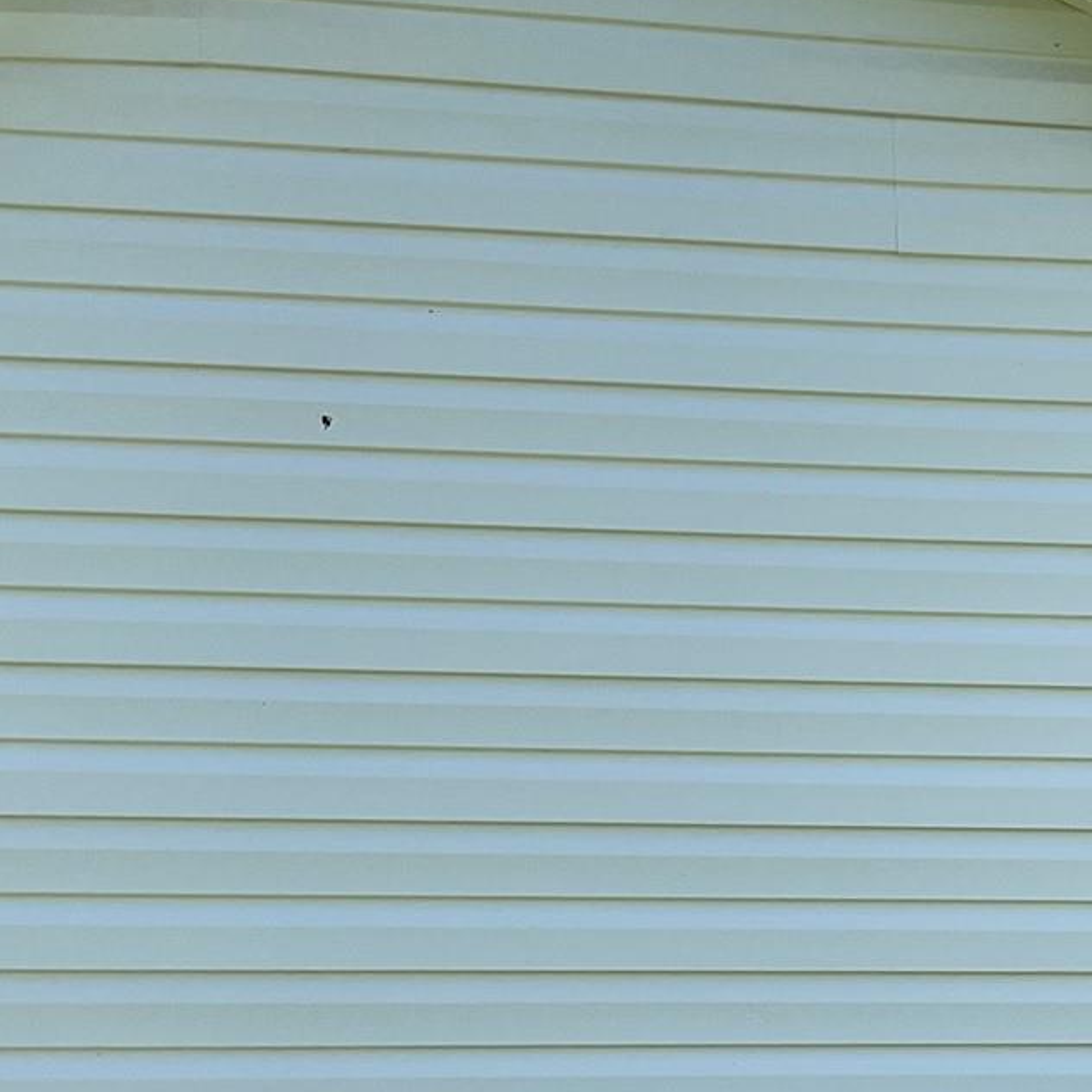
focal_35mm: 83
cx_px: 1286
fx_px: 2962
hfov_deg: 19.7
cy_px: 833
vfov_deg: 20.7
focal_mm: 3
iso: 16
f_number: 1.8
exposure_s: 1/1342
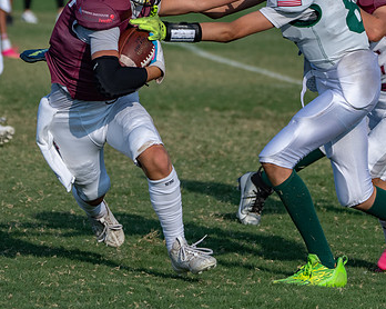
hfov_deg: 4.9
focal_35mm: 395
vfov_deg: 3.9
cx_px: 175
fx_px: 4510
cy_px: 50
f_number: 5.6
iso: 200
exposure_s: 1/1600
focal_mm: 183
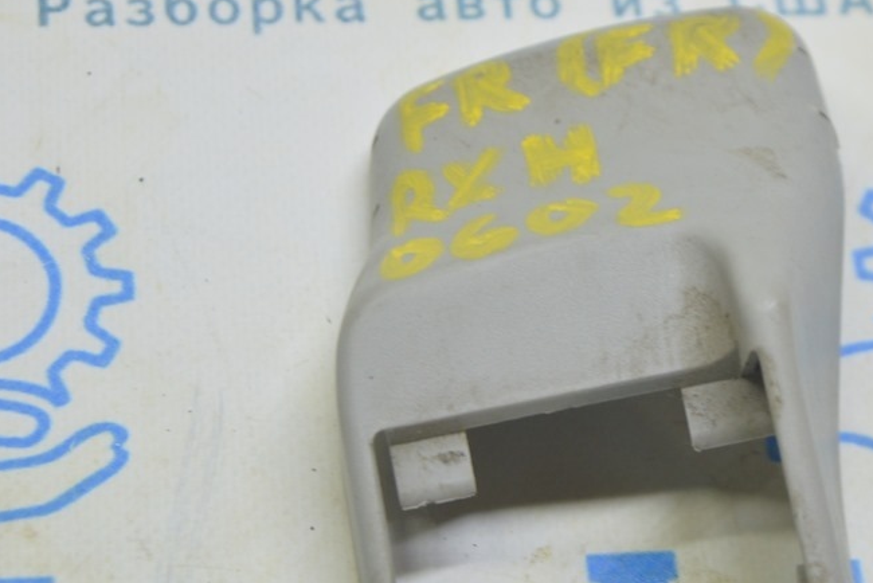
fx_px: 3149
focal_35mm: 130
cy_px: 204
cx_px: 599
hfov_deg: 15.7
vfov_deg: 10.6
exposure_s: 1/20
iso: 400
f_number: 5.6
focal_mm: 55
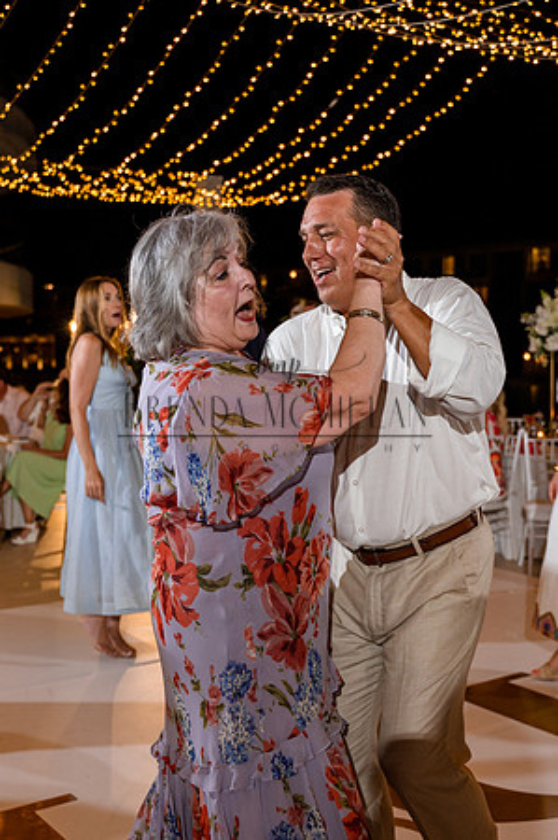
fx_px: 990
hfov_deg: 31.5
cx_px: 279
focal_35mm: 42
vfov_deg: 46.0
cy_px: 420
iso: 400
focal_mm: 28
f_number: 2.8
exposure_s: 1/200
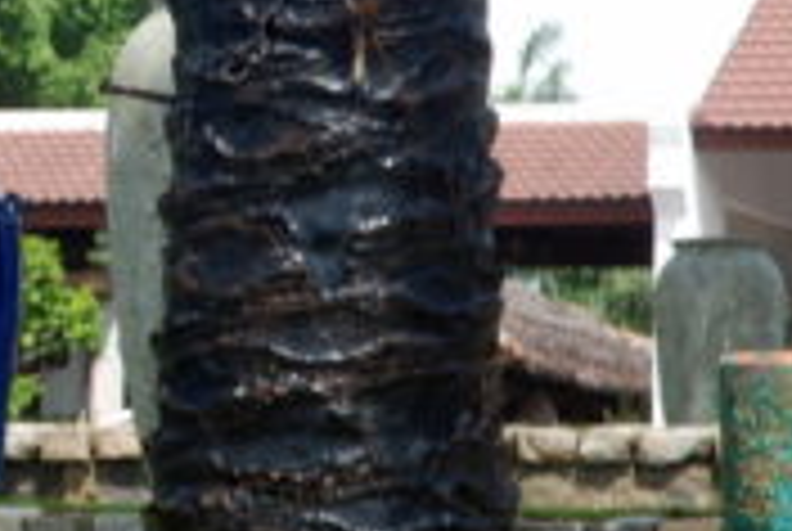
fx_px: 6589
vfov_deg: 4.6
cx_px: -153
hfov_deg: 6.8
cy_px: 83
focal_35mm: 299
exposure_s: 1/30
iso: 100
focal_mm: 70
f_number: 16
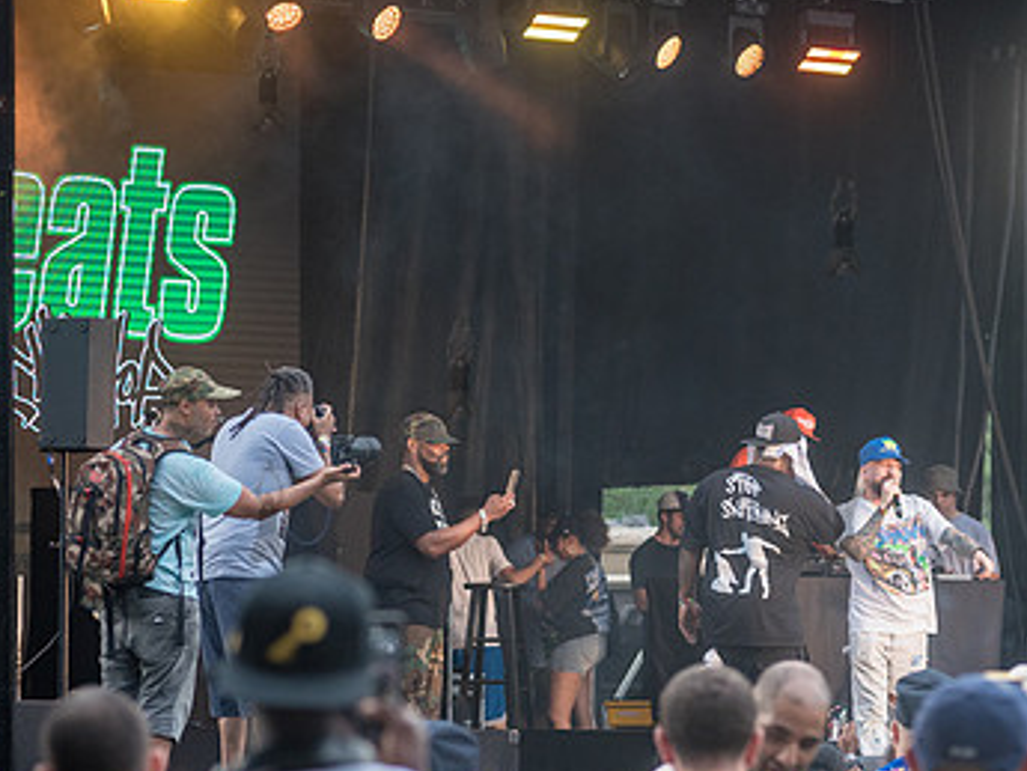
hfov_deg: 9.6
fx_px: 6084
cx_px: 870
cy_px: 509
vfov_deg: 7.2
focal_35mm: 205
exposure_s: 1/640
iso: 1000
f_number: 4
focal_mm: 120
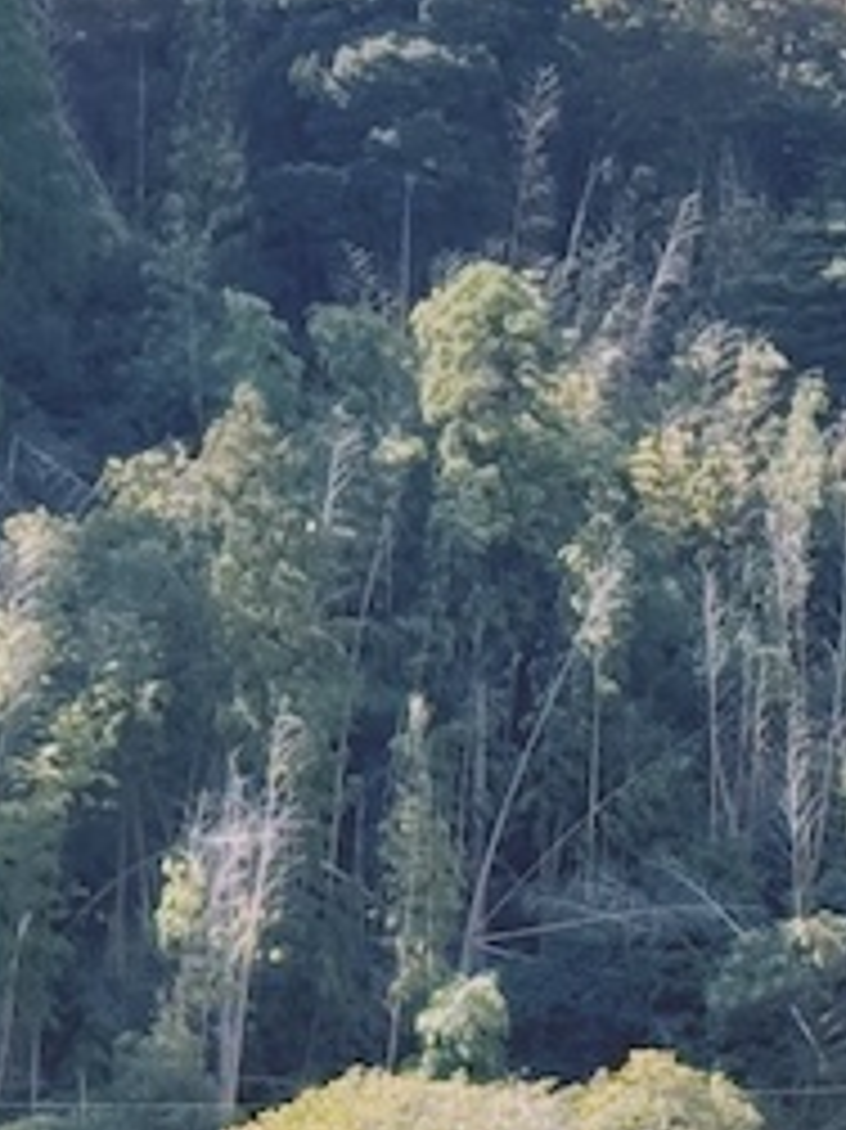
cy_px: 1958
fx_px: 6229
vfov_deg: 9.9
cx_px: 108
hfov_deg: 7.7
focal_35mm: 191
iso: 64
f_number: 1.78
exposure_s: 1/876
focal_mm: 6.86
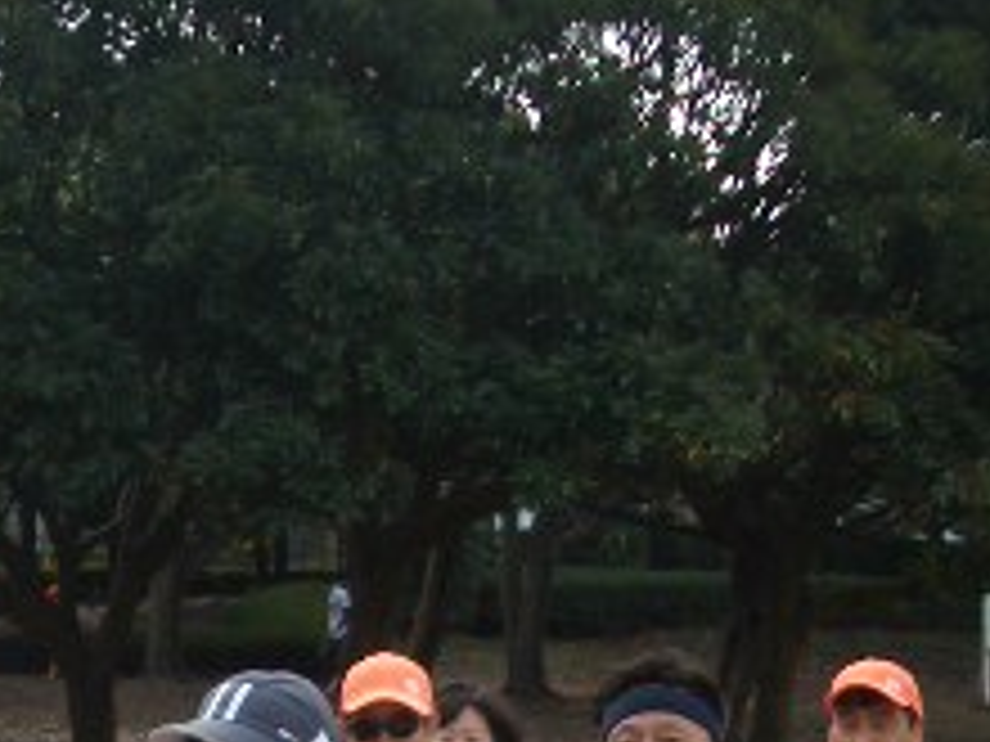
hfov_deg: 18.7
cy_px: 1039
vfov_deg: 13.8
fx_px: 2917
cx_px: -14
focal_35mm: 102
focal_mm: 5.8
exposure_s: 1/500
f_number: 2.6
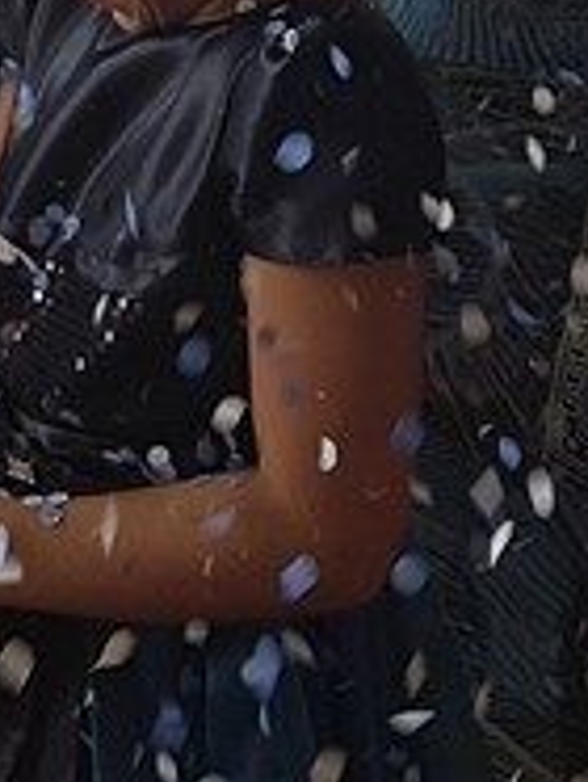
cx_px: -353
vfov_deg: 12.6
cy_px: -631
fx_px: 3231
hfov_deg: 10.0
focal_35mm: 143
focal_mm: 4.2
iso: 40
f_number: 1.7
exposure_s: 1/147
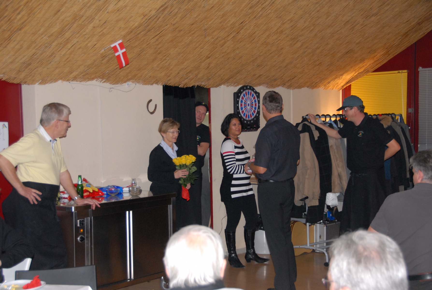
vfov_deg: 22.7
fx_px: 721
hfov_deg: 33.3
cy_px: 145
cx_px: 216
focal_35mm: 60
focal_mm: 40
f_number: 4.5
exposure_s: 1/60
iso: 720
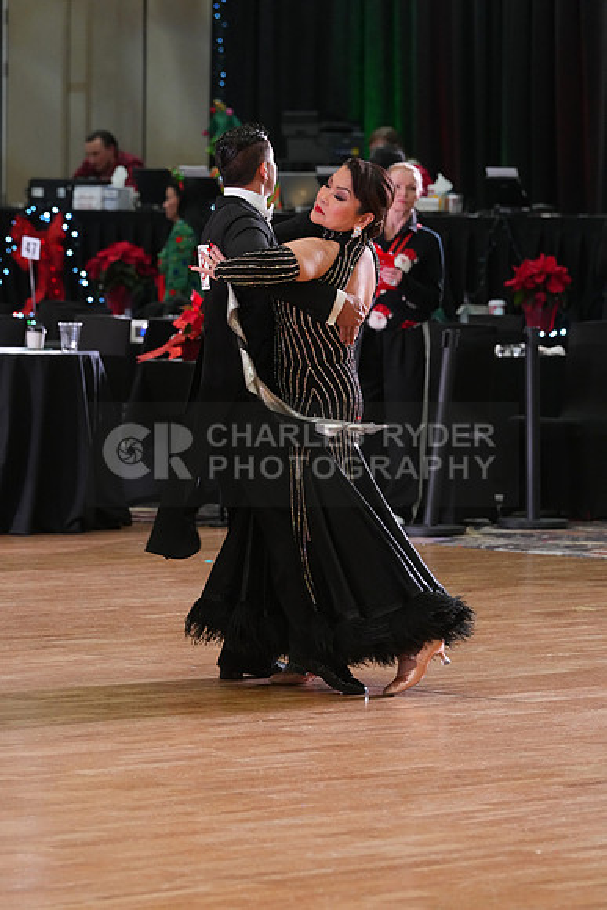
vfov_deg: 10.3
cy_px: 455
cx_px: 304
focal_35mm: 200
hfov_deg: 6.9
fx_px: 5055
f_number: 6.3
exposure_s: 1/200
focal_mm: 200
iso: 4000
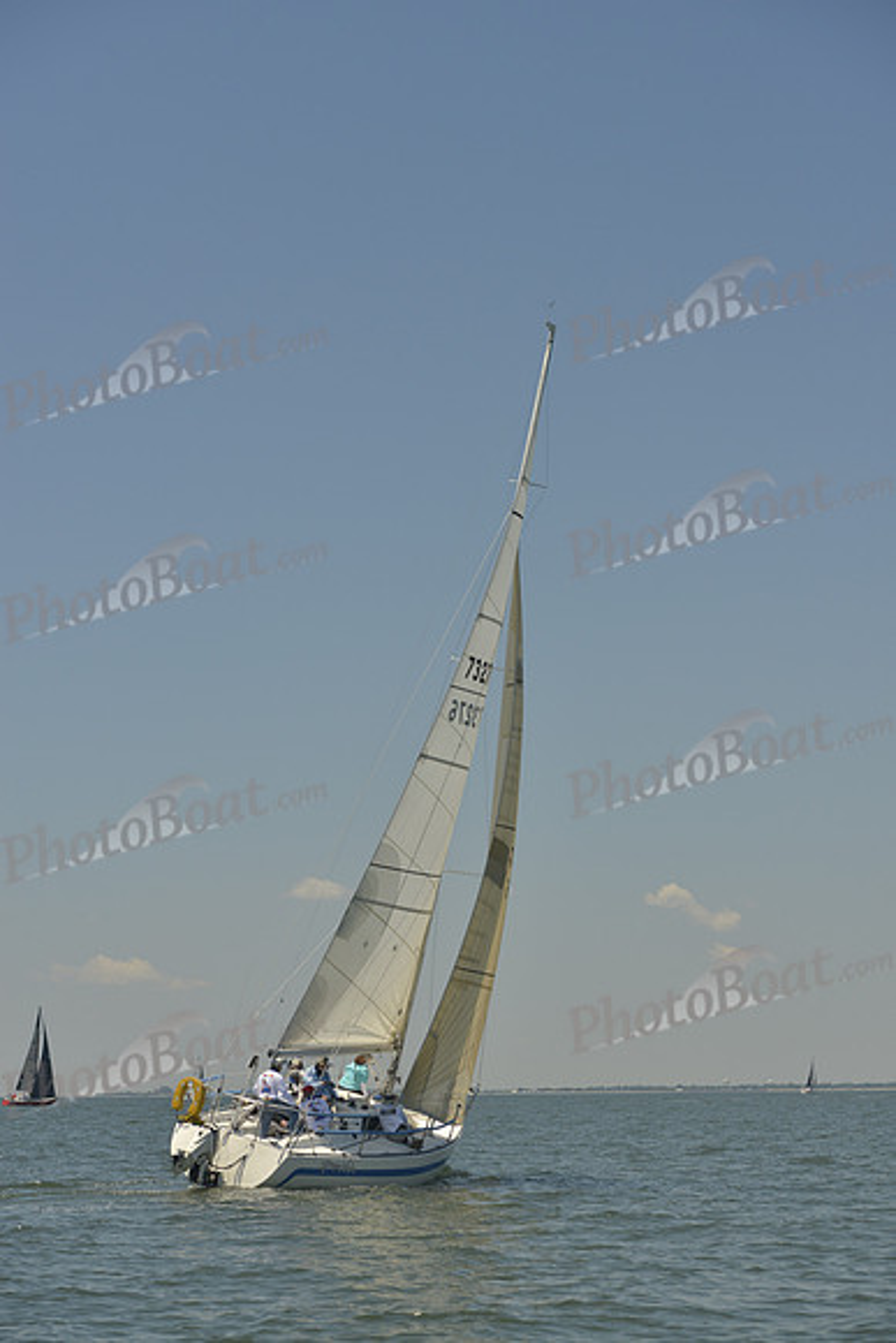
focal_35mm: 70
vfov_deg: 28.8
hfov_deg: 19.5
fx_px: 2612
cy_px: 672
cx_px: 448
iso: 200
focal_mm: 70
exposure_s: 1/640
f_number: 7.1
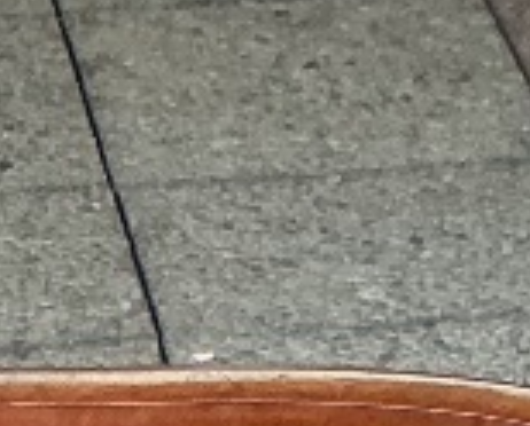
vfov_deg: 5.9
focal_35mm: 220
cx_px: 0
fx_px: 3460
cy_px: 1776
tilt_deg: -46.0
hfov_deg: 8.7
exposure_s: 1/120
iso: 40
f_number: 1.8
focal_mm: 3
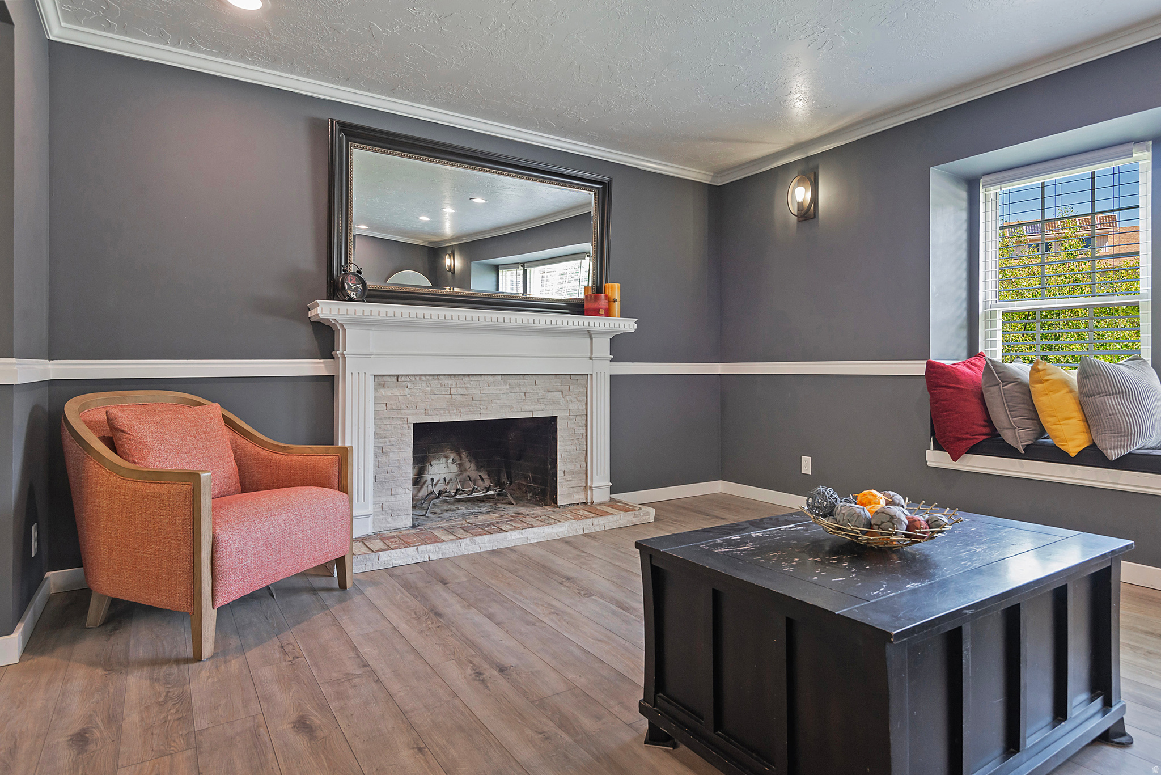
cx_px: 580
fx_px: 613
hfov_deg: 86.9
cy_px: 388
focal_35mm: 19
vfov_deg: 64.6
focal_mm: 19
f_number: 7.1
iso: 800
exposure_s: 1/13
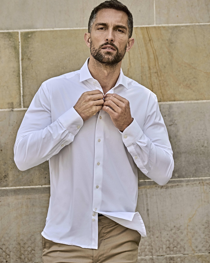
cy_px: 127
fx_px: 1103
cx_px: 105
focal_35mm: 142
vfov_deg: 13.6
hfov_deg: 10.9
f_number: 4
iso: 1000
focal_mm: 126
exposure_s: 1/2500
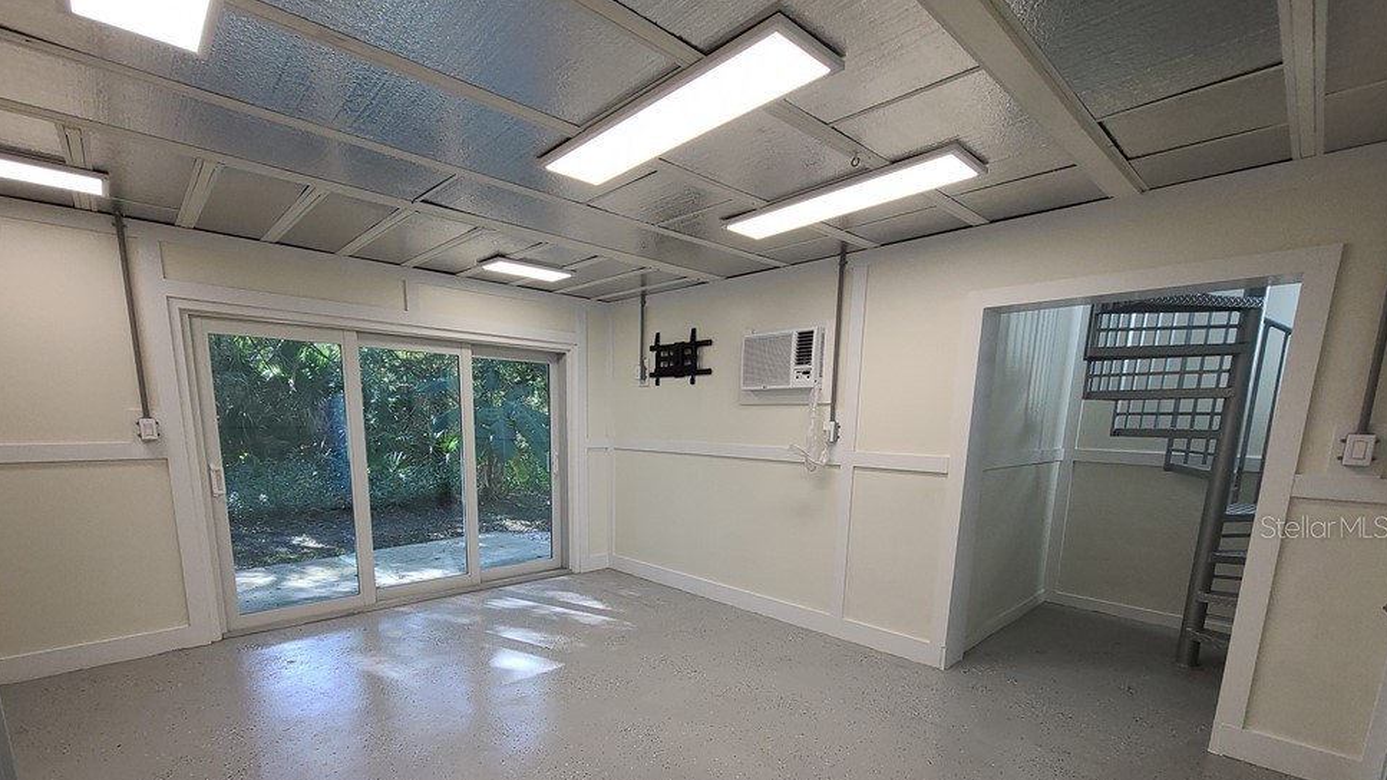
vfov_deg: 68.4
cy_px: 526
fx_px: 552
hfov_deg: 102.9
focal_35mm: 15
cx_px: 661
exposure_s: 1/119
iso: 80
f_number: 2.2
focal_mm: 2.2
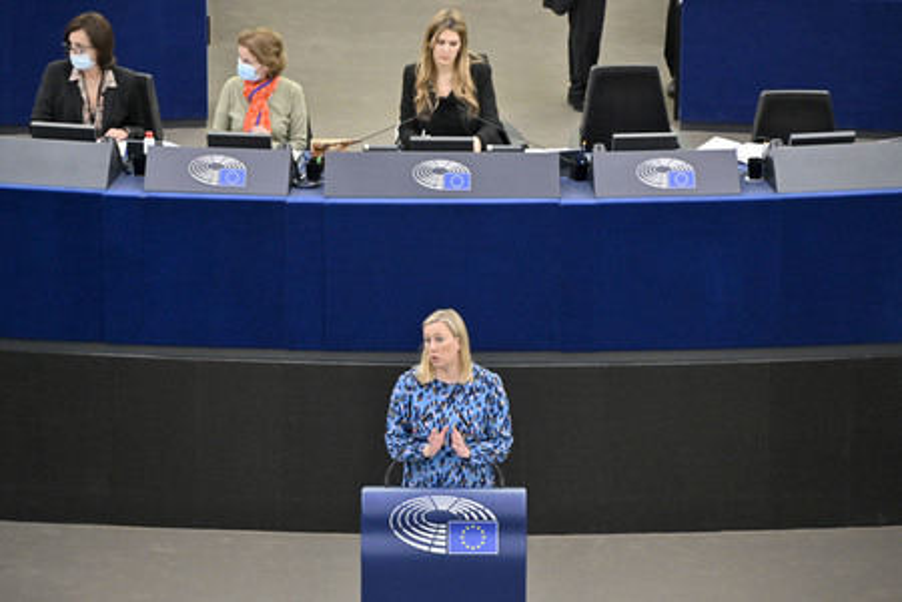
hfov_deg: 7.6
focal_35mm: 270
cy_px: 301
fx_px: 6764
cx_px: 451
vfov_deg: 5.1
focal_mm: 270
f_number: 6
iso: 5000
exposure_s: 1/320
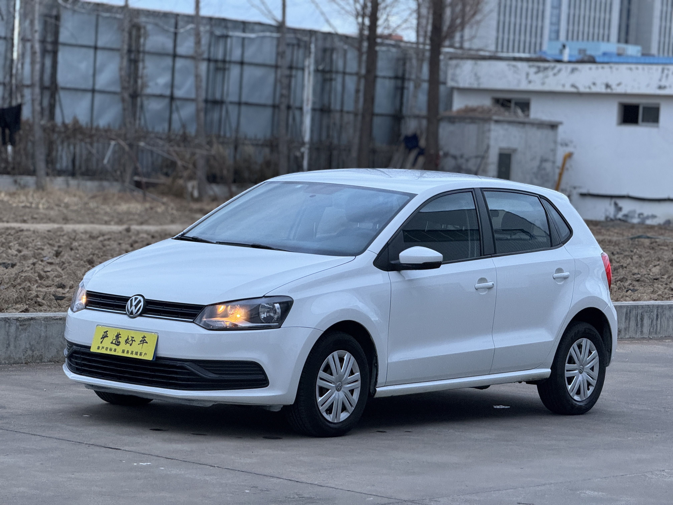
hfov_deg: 16.4
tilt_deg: -2.9
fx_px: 2333
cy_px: 252
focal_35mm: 120
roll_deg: -2.9
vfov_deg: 12.3
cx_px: 336
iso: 320
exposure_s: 1/60
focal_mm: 15.66
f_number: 2.8
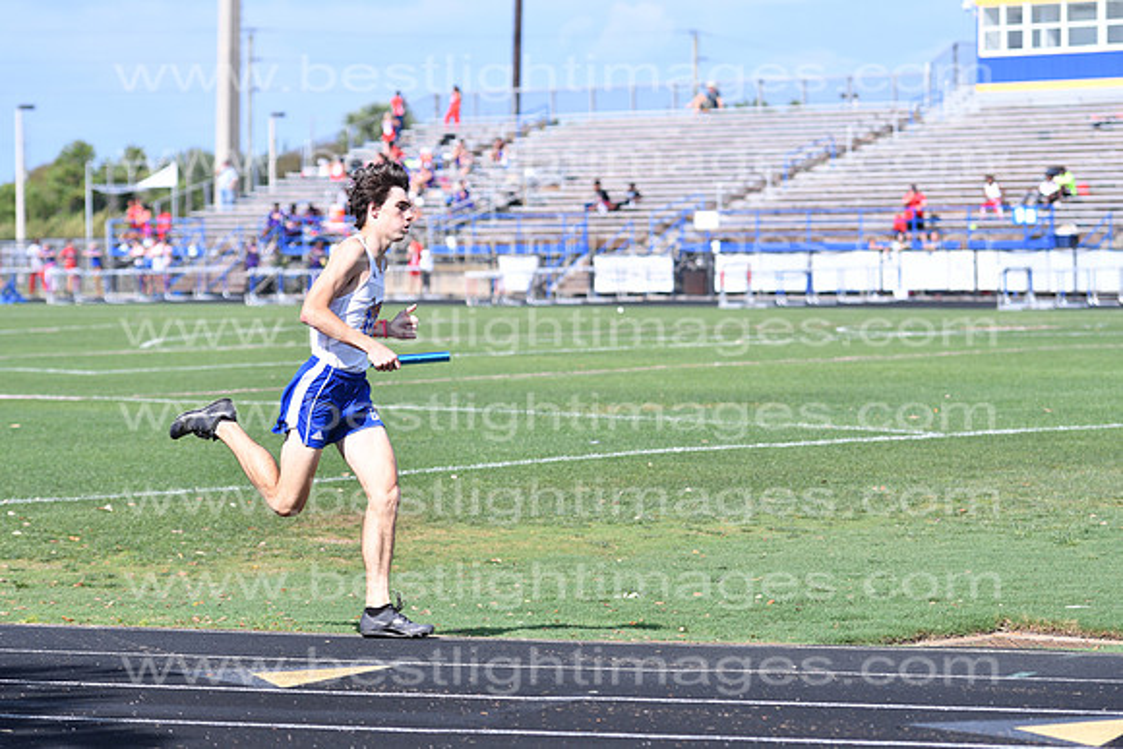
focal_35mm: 142
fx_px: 4446
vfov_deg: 9.6
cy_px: 374
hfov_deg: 14.4
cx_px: 562
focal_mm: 95
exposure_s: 1/2000
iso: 200
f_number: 4
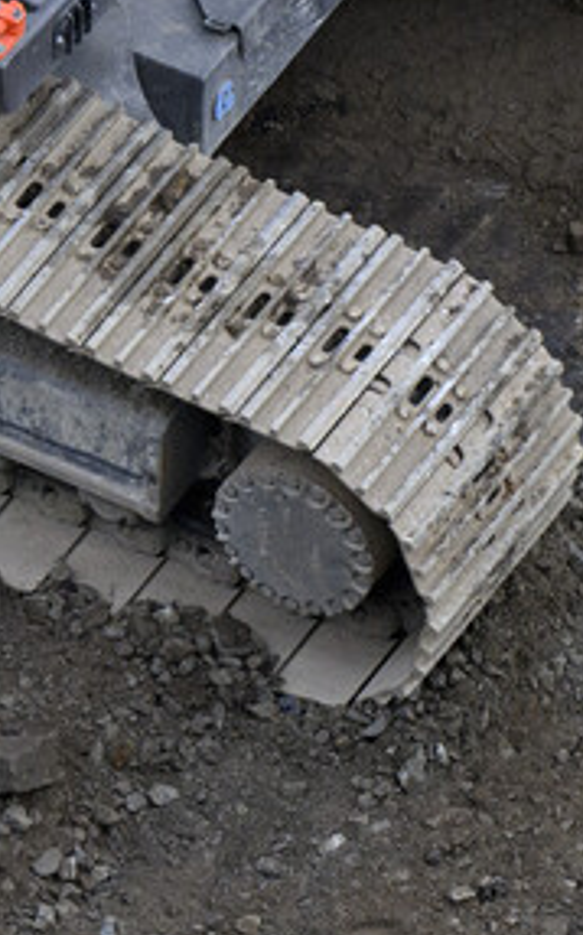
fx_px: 21692
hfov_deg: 1.5
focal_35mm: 852
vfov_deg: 2.5
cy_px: -774
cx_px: 309
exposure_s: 1/1000
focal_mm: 150
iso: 1250
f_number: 4.5
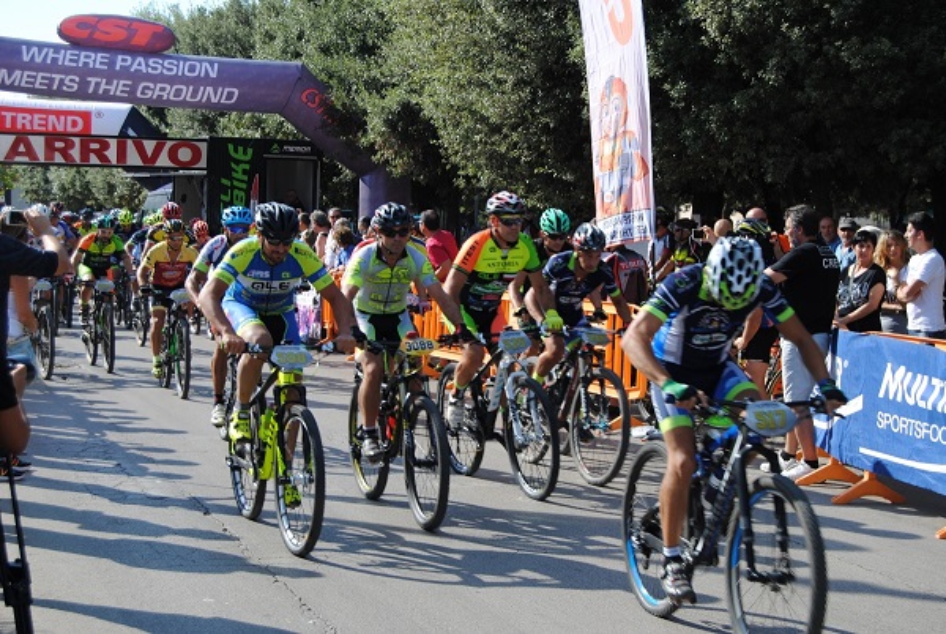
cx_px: 473
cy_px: 317
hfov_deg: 29.8
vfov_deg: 20.2
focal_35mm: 68
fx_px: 1776
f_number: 7.1
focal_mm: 45
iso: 100
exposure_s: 1/200
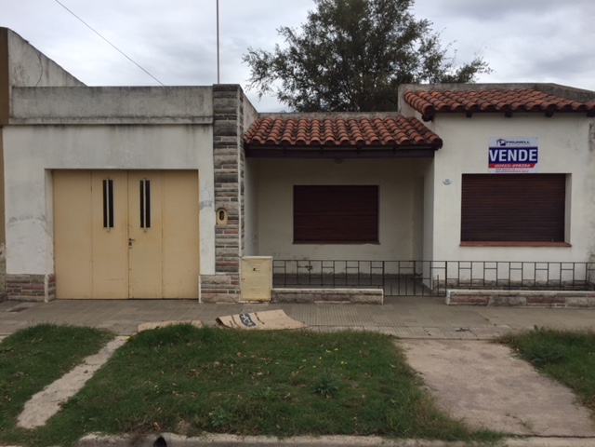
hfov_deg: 61.7
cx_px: 298
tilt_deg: -1.8
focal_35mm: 29
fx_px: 498
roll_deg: -1.3
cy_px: 224
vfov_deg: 48.2
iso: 32
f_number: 2.2
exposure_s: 1/1236
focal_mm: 4.15
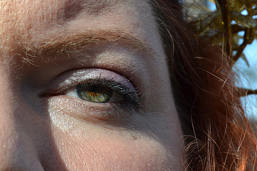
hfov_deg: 17.8
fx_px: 819
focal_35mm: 115
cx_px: 124
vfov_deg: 11.9
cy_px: 105
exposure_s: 1/800
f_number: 14
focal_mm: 55
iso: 1600
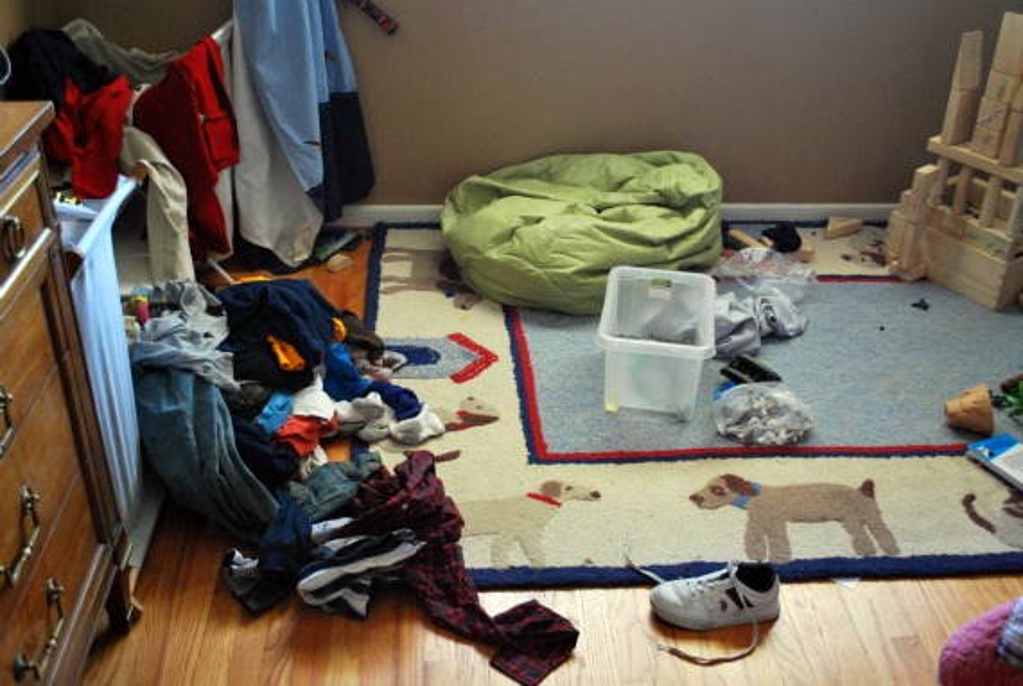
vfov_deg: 37.0
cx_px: 512
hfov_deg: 53.1
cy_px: 343
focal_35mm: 36
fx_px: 1025
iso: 1250
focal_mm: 24
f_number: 4.2
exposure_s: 1/30
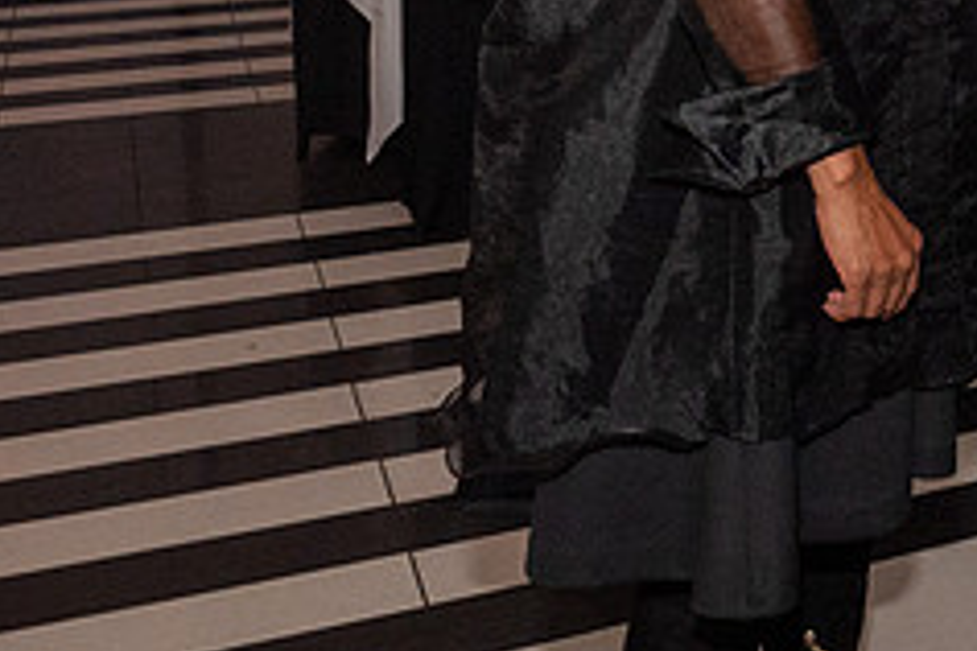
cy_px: -134
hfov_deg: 28.0
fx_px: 1791
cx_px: 1051
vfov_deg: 19.4
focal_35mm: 66
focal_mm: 18
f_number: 7.1
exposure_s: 1/60
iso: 2000
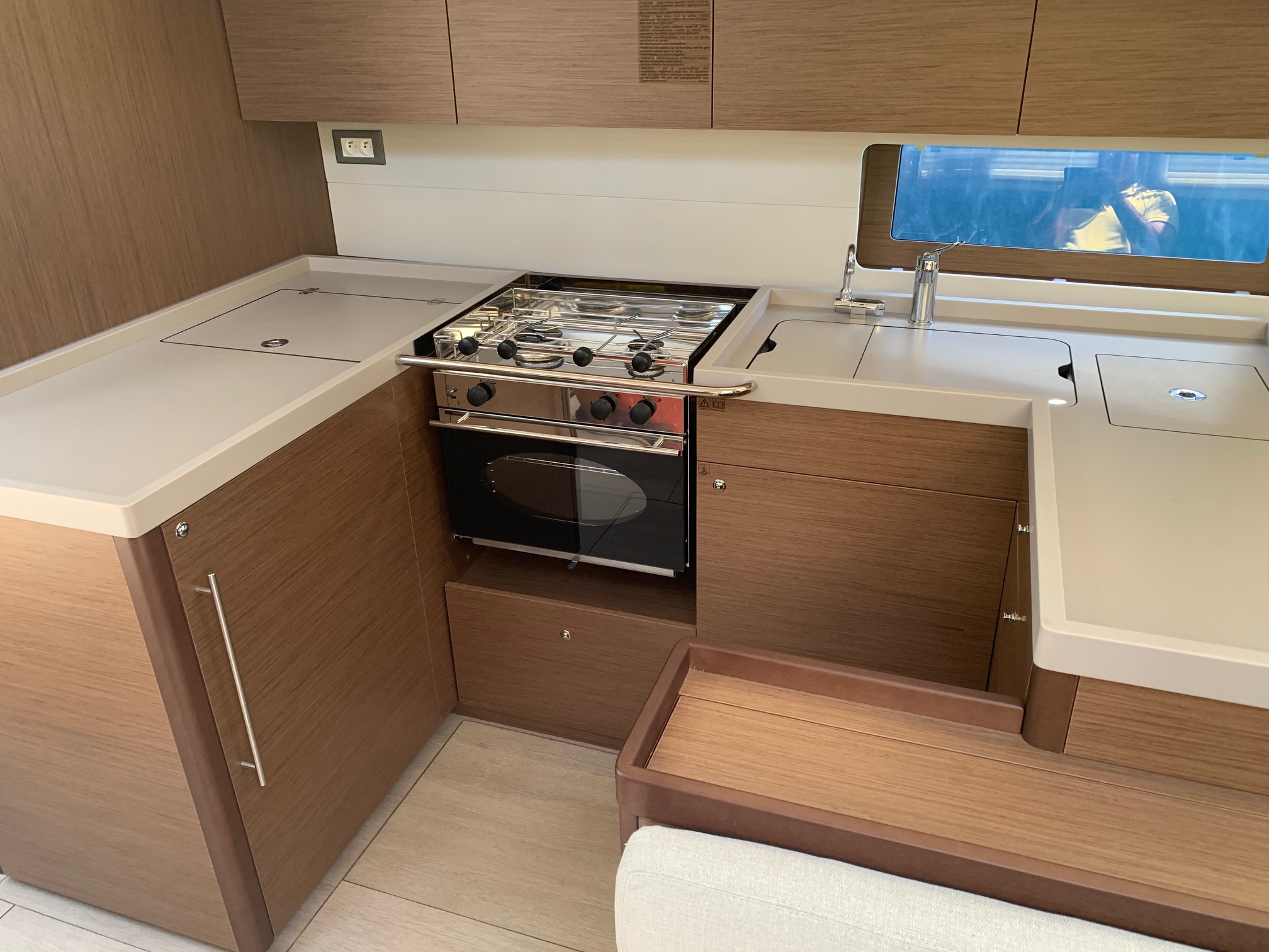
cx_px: 634
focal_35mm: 26
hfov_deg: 67.3
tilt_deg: -25.0
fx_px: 953
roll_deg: +0.8
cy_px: 476
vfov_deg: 53.1
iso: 100
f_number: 1.8
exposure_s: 1/60
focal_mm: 4.25
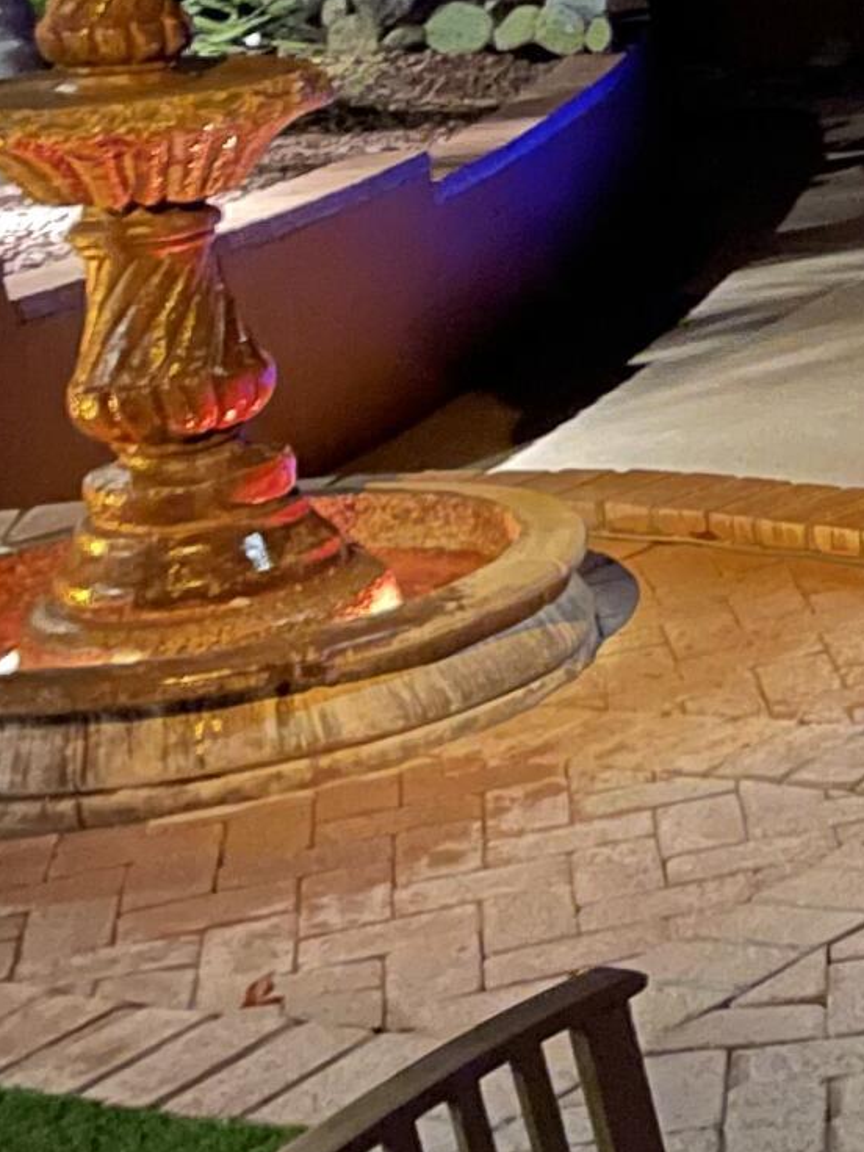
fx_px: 3528
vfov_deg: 18.3
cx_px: 2093
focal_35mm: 106
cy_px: 200
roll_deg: +2.8
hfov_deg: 11.5
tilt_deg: -11.6
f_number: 1.6
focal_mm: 4.2
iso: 1000
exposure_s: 1/4
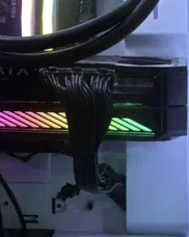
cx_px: 35
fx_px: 672
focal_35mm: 96
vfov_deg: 19.5
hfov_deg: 15.9
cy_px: 14
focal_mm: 6.76
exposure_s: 1/51
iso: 250
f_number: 1.78
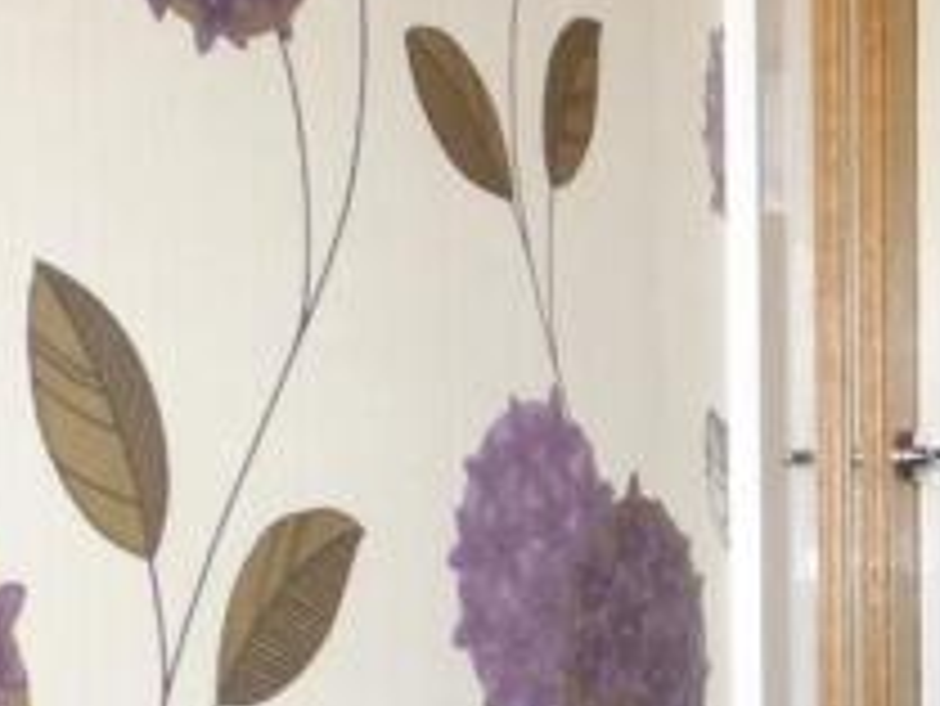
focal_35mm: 67
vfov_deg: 21.4
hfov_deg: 25.2
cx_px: 1203
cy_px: 645
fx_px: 1820
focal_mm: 4.3
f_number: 3.3
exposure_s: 1/60
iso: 800
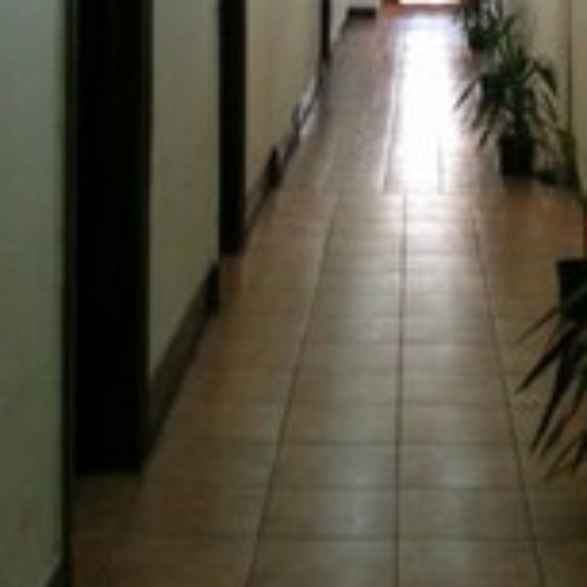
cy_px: -50
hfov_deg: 21.1
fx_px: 1554
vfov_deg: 20.4
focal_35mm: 81
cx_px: 472
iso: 160
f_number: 2.8
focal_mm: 3.85
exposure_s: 1/15
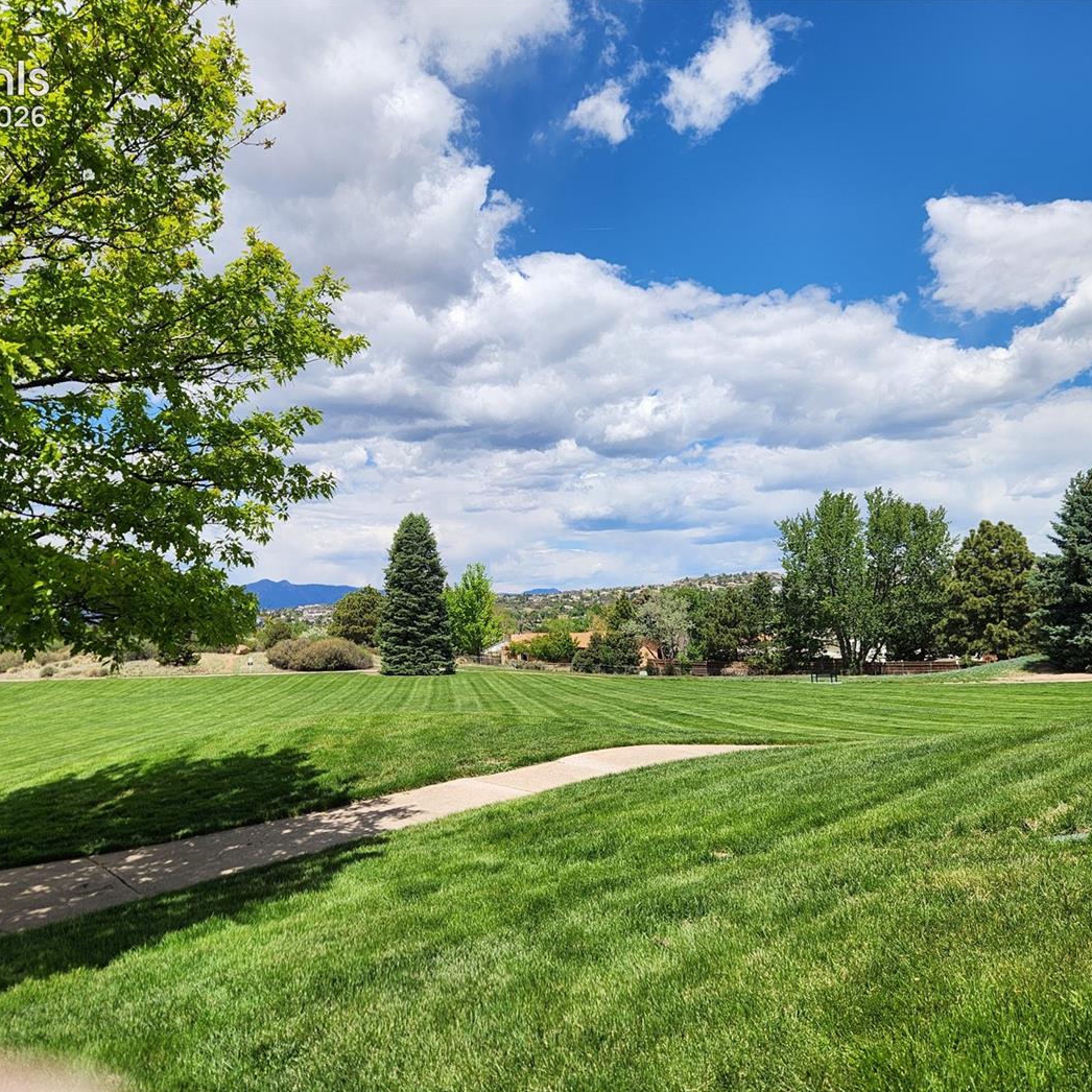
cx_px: 515
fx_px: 999
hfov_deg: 57.3
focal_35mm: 28
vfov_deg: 57.3
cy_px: 562
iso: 20
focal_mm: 5.4
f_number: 1.8
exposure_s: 1/2657
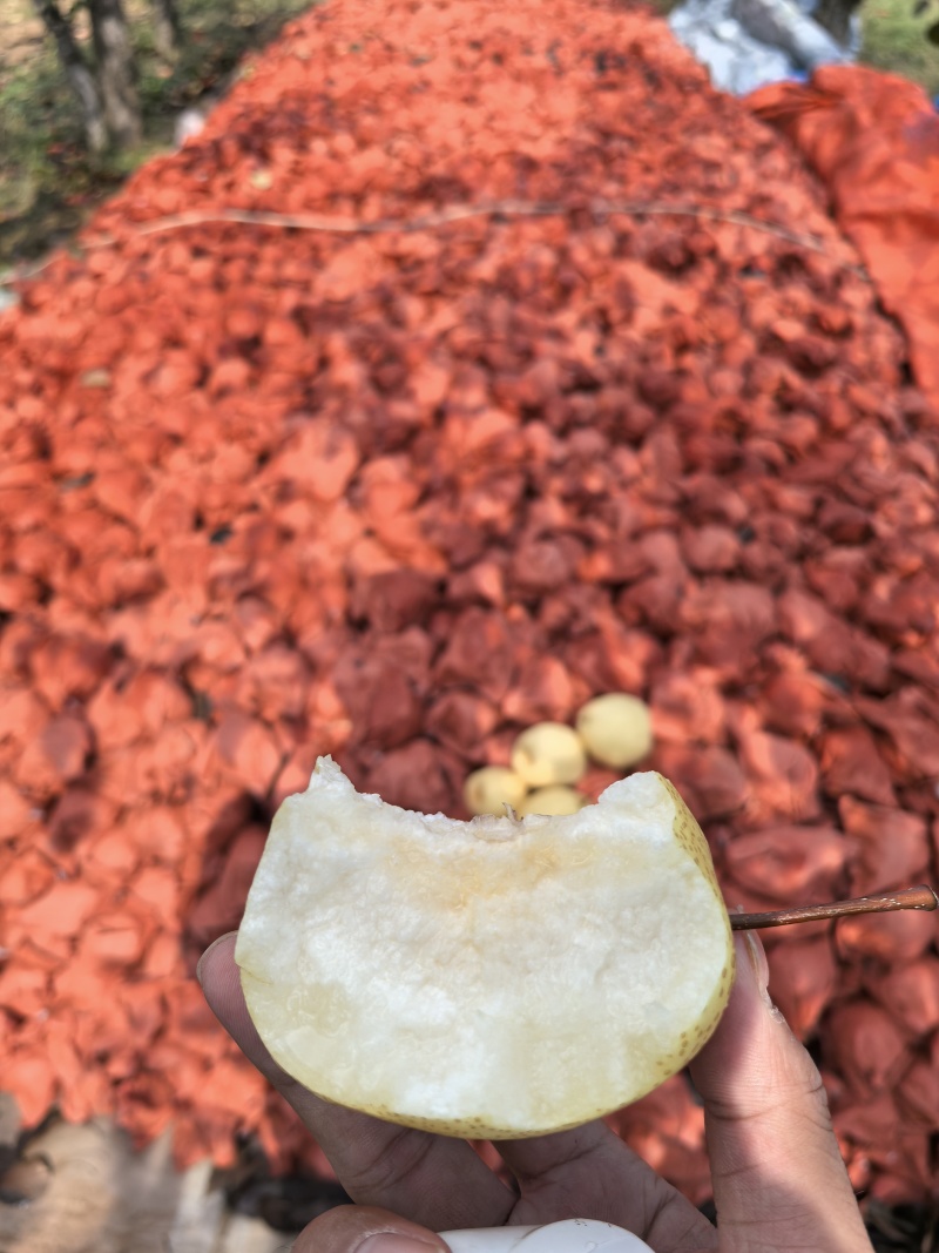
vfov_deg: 65.3
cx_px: 470
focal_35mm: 27
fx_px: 977
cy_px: 626
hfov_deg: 51.3
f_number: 2
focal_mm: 5.75
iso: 50
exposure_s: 1/1511
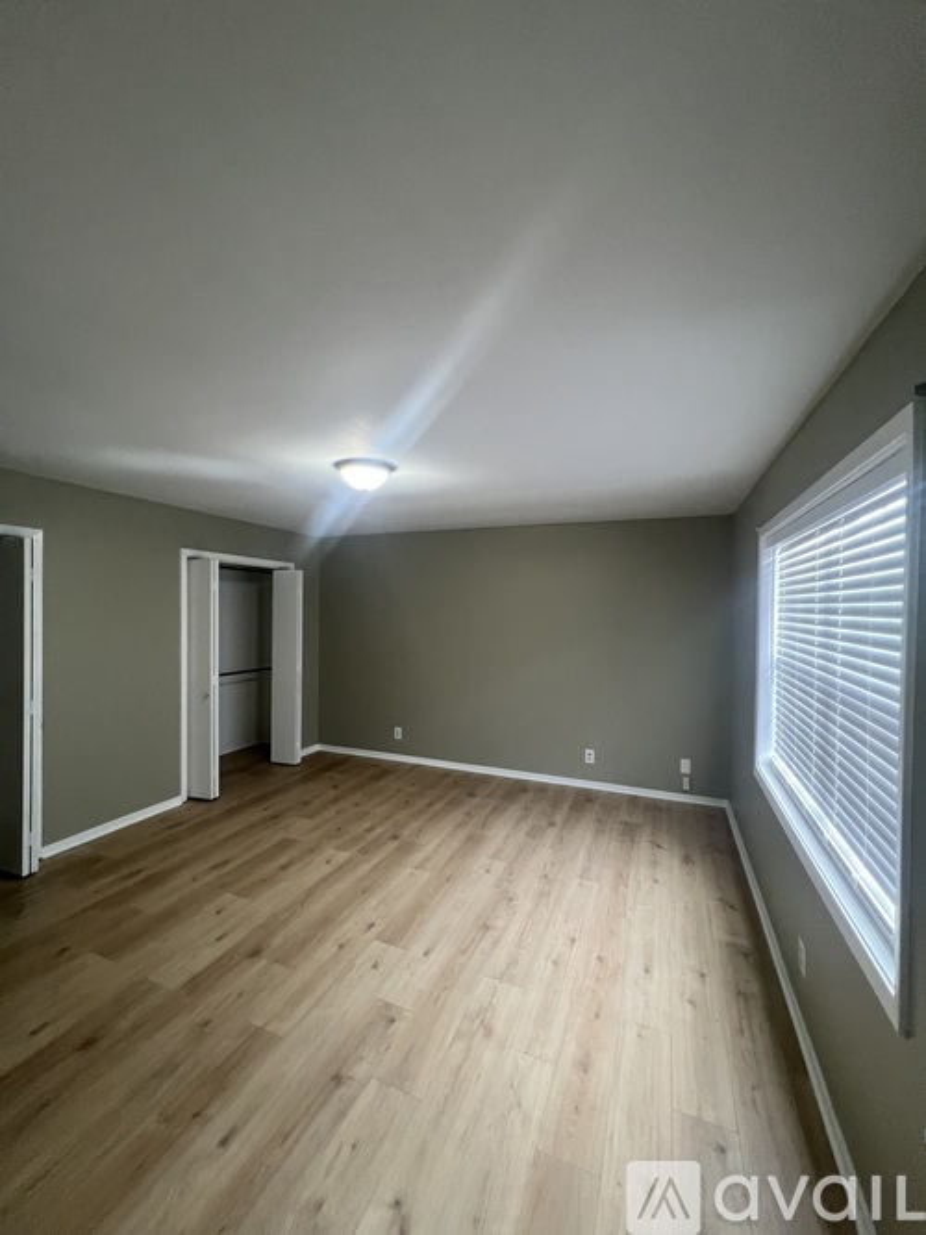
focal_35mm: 13
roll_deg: +1.8
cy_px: 618
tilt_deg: -4.0
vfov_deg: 106.2
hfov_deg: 89.9
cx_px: 463
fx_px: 464
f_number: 1.8
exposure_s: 1/60
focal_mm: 1.57
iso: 200
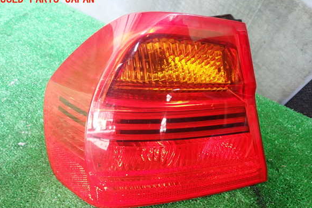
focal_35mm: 32
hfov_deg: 58.7
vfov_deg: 41.1
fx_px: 277
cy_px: 113
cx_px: 157
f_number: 2.3
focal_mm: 5.4
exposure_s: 1/30
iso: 250
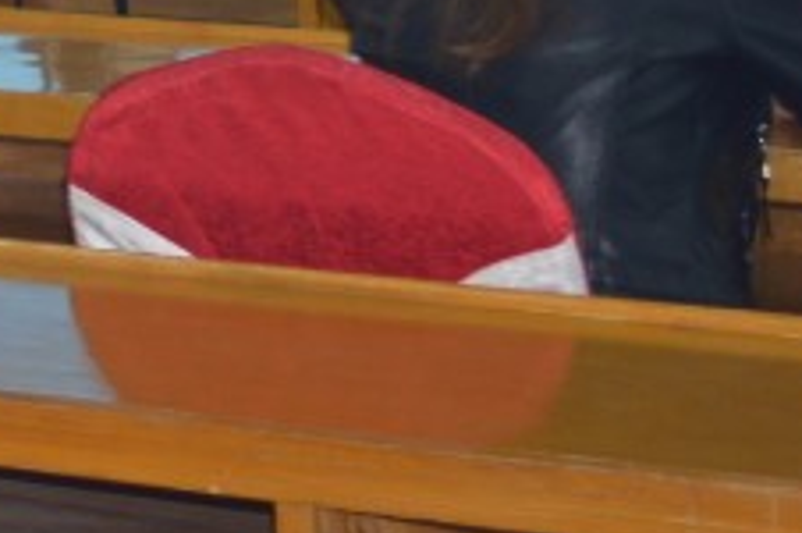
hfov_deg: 8.7
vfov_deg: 6.2
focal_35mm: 212
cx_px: -1189
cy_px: -769
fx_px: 4716
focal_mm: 20
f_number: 3.8
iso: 110
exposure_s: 1/30
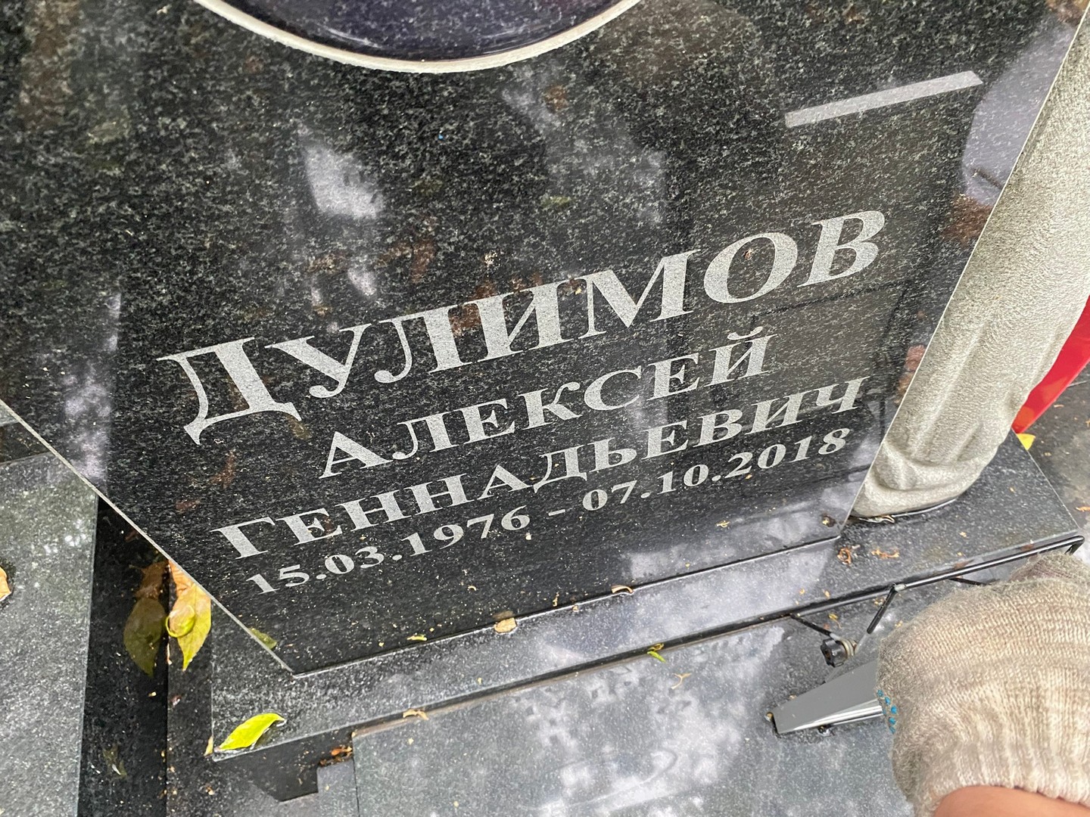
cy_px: 408
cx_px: 545
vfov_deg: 53.1
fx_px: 819
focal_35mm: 26
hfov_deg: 67.3
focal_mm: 4.25
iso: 500
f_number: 1.8
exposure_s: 1/44
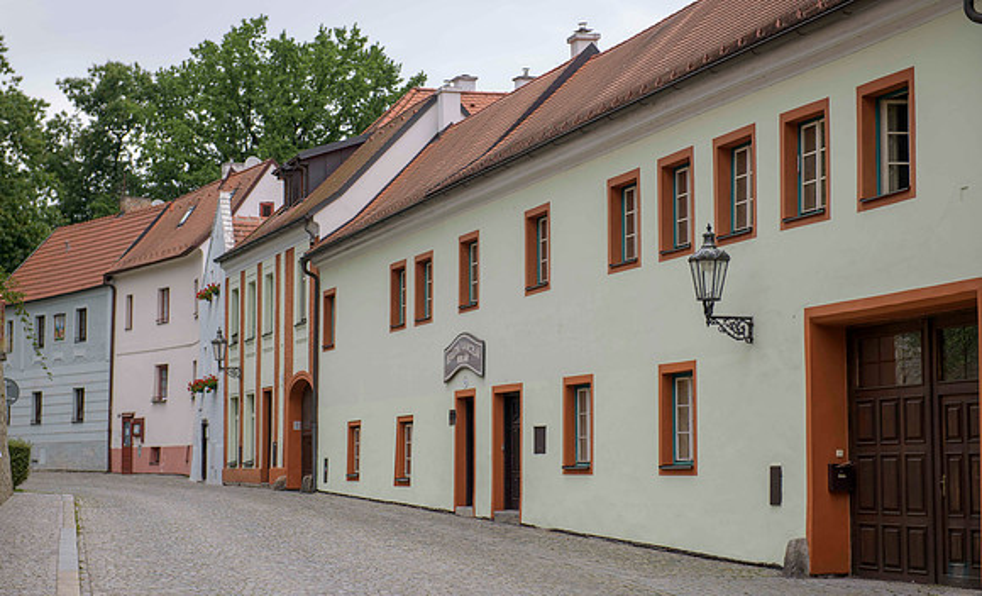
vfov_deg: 16.5
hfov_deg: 26.9
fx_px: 2053
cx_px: 468
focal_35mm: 77
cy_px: 331
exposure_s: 1/250
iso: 64
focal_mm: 70
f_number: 4.5
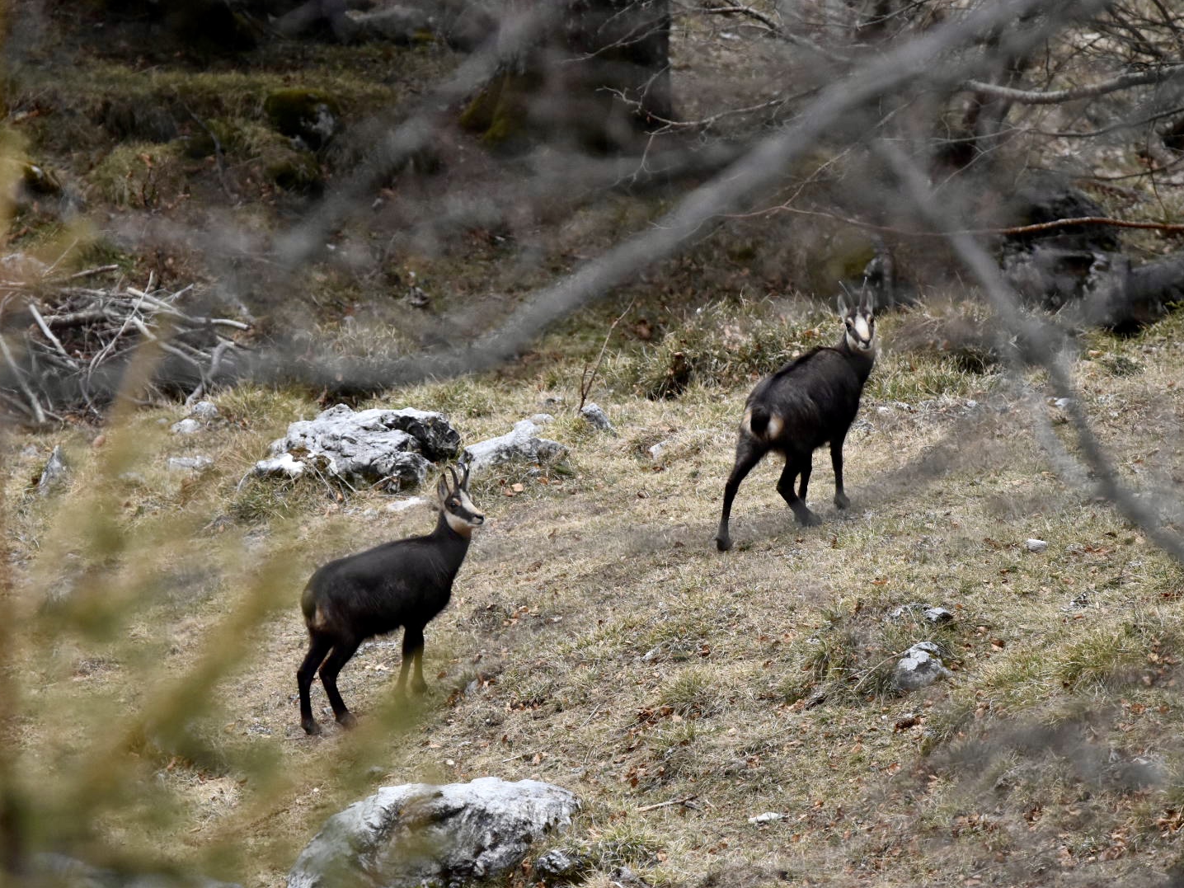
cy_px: 444
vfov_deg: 1.5
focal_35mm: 976
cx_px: 589
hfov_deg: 2.0
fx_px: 33383
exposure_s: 1/640
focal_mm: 600
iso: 1400
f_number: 6.3
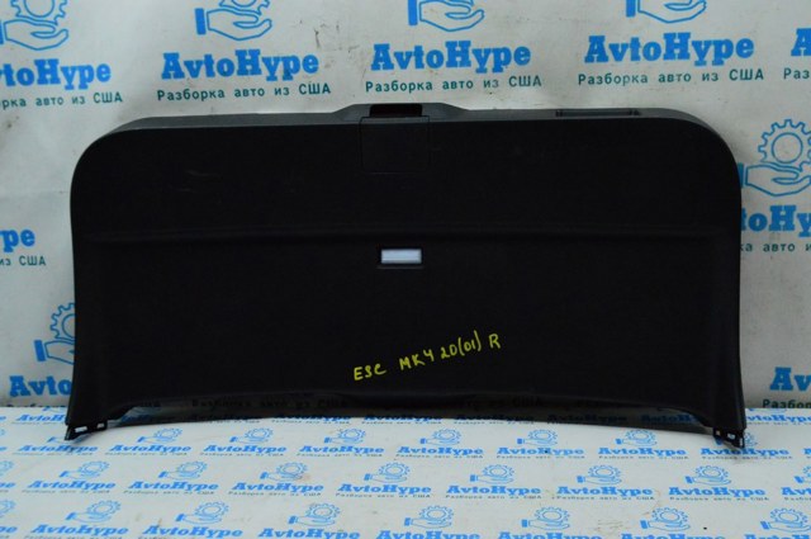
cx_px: 406
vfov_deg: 32.9
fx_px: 911
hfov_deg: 48.0
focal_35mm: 40
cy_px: 270
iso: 6400
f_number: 6.3
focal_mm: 27
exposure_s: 1/640
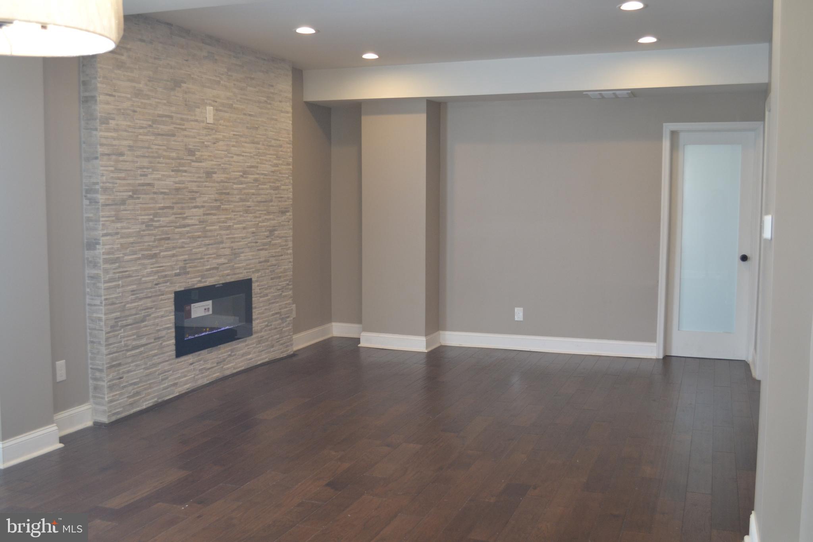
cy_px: 271
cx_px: 406
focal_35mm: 36
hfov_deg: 53.1
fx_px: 813
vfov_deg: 36.9
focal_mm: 24
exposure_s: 1/60
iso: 720
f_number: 4
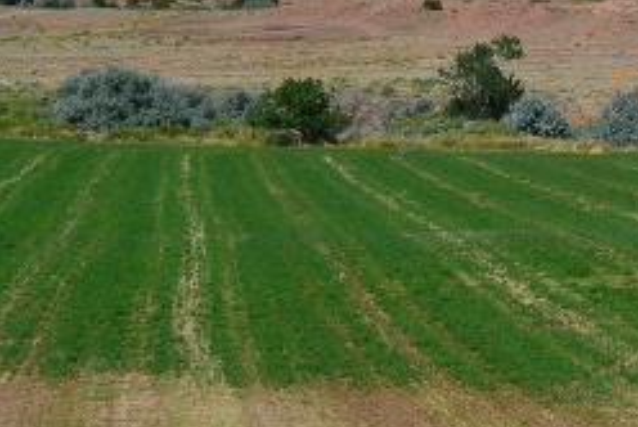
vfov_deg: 10.0
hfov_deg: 13.2
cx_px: 1230
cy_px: -73
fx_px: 2413
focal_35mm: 136
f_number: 11
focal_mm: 22
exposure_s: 1/500
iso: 320
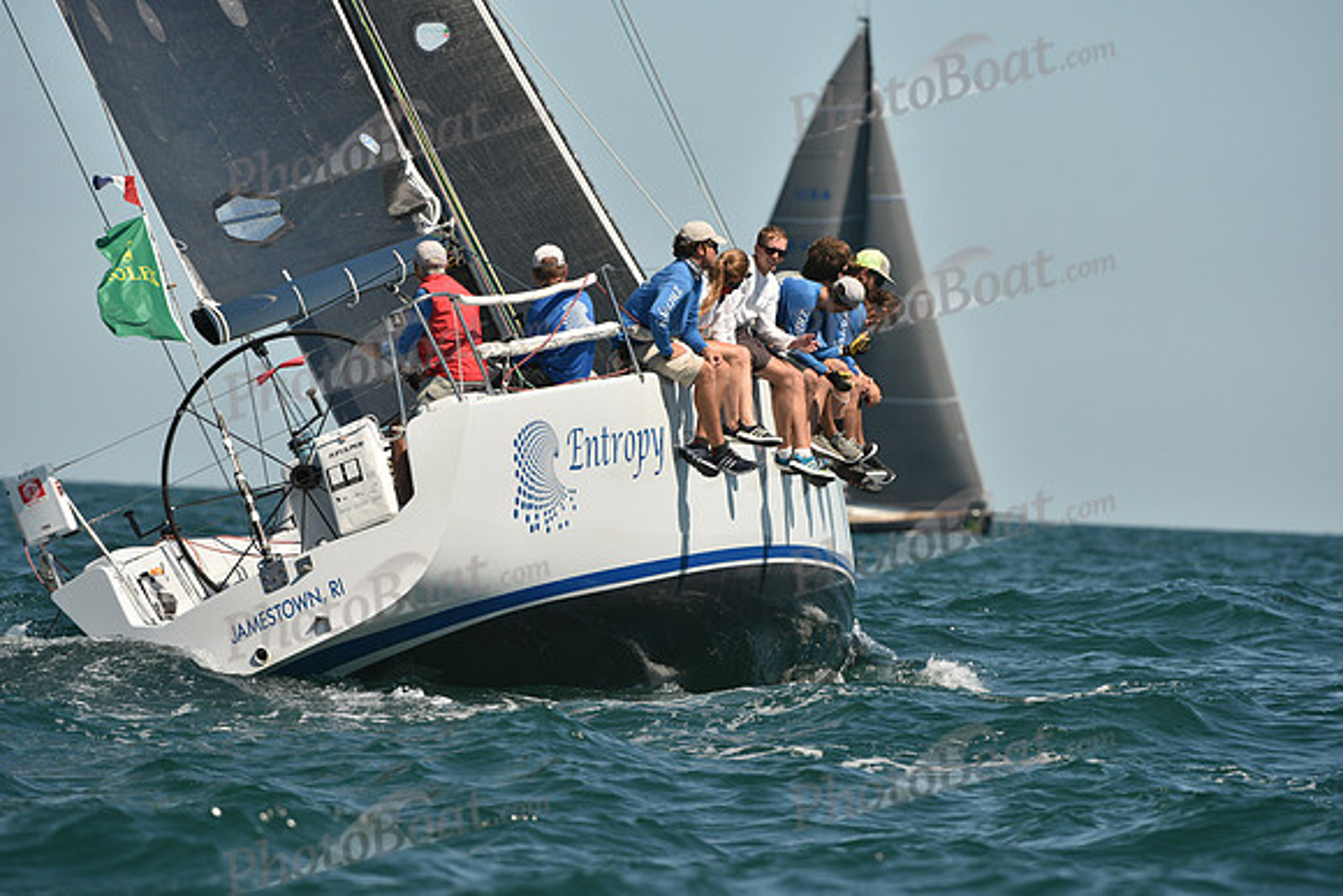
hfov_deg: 5.2
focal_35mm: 400
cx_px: 672
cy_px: 448
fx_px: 14925
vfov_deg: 3.4
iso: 250
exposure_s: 1/1000
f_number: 8
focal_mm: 400
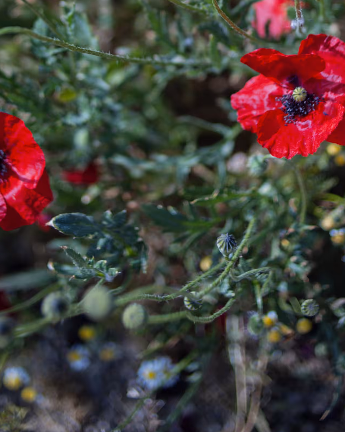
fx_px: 1123
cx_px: 136
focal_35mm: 88
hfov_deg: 17.4
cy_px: -56
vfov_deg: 20.6
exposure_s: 1/6000
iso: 200
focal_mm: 35
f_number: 2.8
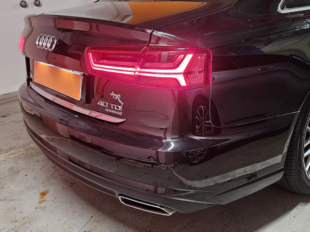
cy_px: 79
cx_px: 227
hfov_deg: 52.0
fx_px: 304
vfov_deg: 41.3
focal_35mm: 34
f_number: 1.8
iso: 640
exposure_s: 1/24
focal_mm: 5.4
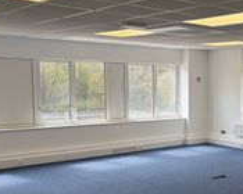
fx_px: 417
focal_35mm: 58
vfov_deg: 26.1
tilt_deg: -3.7
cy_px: 126
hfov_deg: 31.0
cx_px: 218
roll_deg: +0.3
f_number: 1.6
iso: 50
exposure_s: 1/339
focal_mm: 5.96
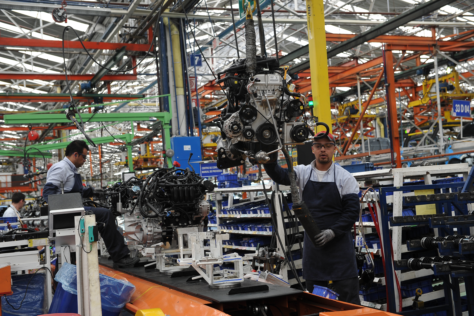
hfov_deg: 41.1
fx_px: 632
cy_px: 158
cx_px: 237
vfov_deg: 28.0
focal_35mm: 48
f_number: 4.5
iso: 1000
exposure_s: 1/80
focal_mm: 48
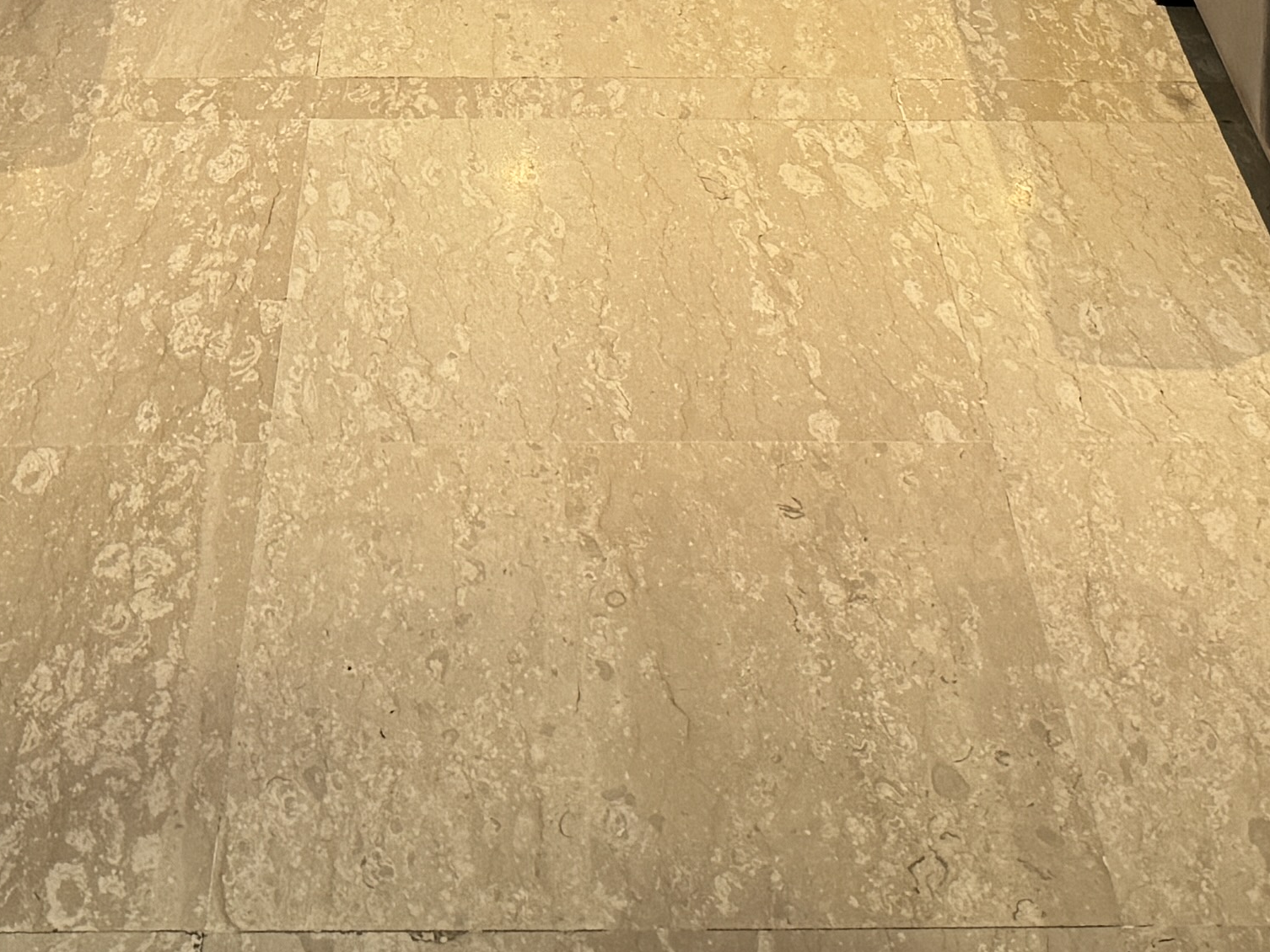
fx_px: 3339
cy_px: -799
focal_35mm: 91
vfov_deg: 14.2
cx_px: 576
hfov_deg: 21.5
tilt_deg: -10.5
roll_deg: -0.4
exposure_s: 1/50
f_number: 1.78
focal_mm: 6.86
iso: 200
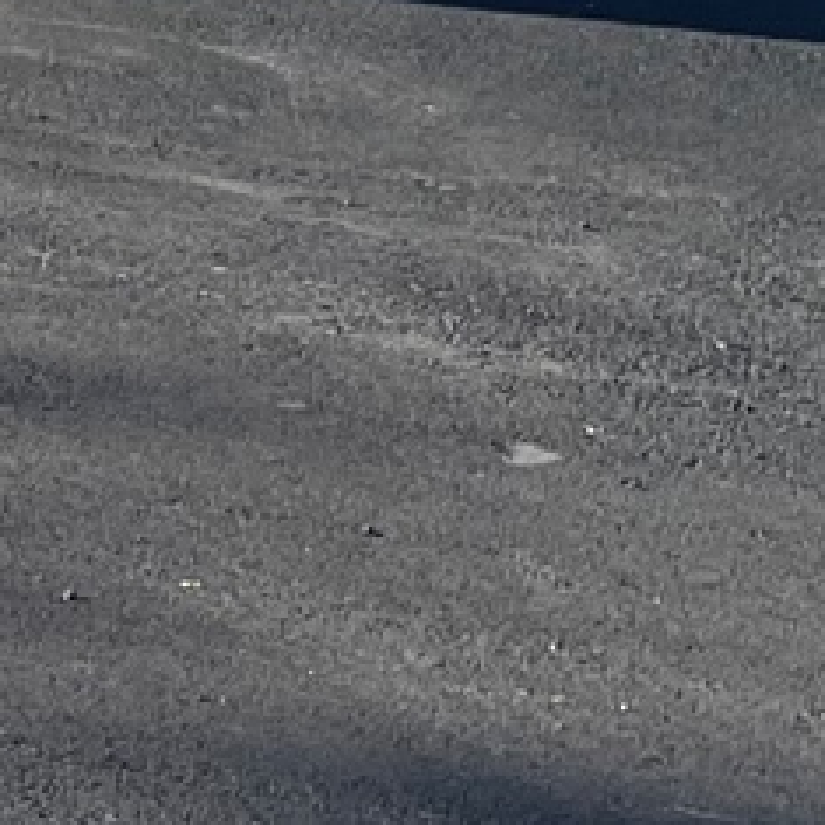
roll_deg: +0.2
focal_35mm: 197
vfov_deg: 8.1
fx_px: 5312
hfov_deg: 8.1
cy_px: -1260
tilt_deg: +3.8
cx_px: -1218
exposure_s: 1/1949
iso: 32
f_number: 1.6
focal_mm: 4.2
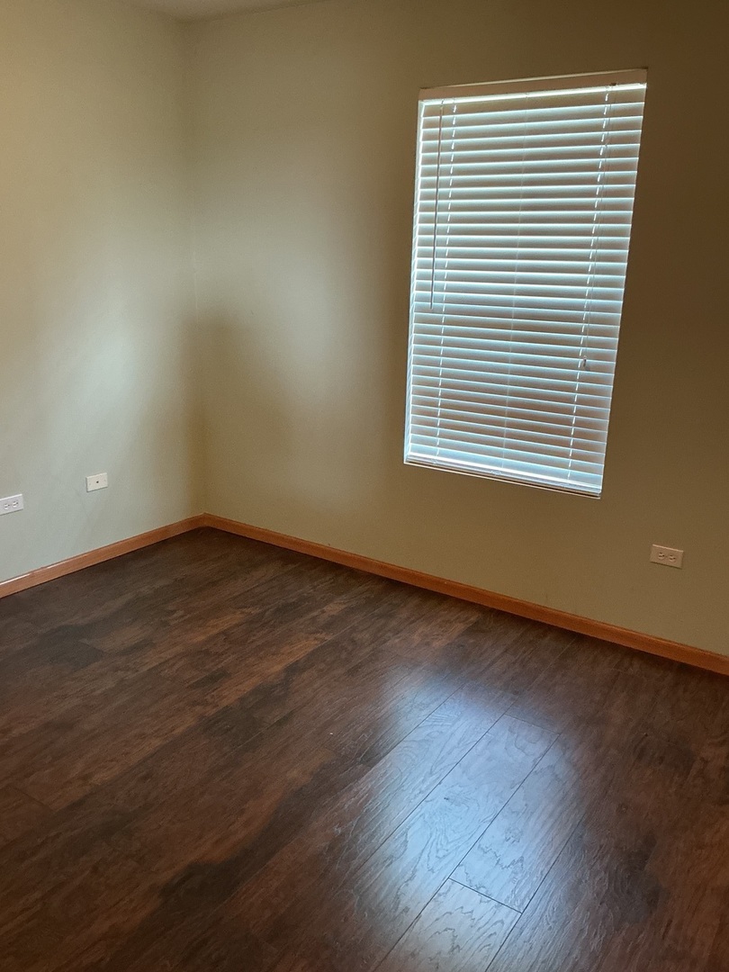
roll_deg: -0.7
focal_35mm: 29
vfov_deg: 61.7
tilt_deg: -16.5
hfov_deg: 48.2
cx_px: 364
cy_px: 486
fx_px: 814
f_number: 1.8
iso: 250
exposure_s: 1/60
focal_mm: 3
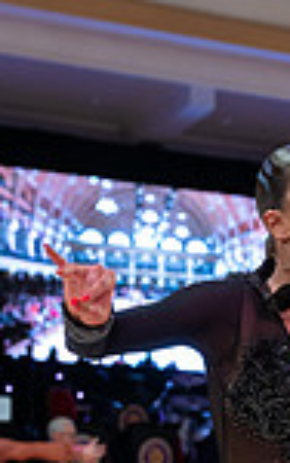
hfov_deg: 9.0
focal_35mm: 144
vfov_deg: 13.9
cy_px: 620
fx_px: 1817
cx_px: 398
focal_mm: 47
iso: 3200
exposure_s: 1/500
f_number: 3.5
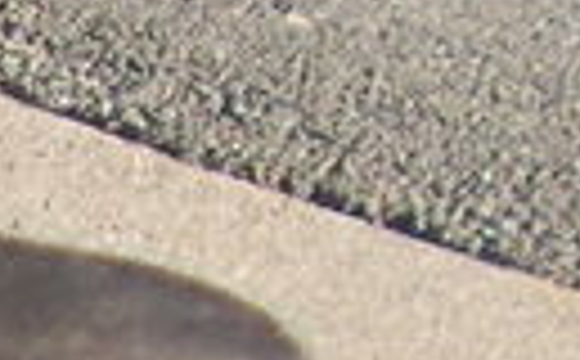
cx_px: -1443
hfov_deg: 7.8
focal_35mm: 214
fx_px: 3375
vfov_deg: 5.5
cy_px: 1269
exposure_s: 1/320
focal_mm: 4.6
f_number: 3.2
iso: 80
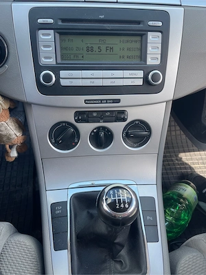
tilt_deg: -42.8
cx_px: 103
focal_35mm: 25
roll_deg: -2.8
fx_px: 198
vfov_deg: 69.4
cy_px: 138
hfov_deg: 54.9
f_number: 1.6
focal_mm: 5.1
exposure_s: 1/129
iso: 32
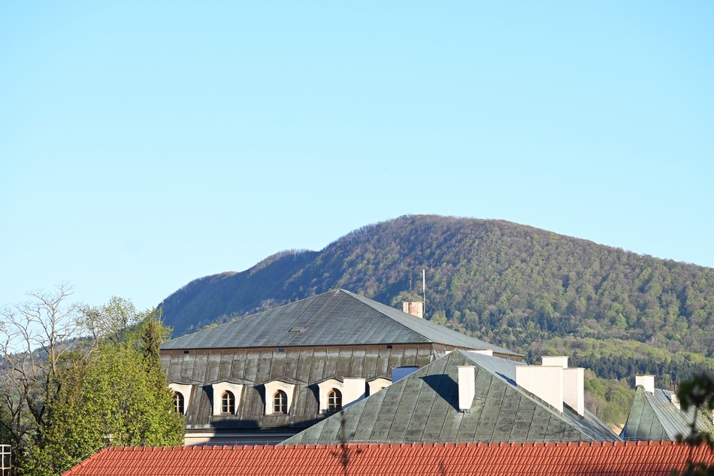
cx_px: 357
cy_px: 238
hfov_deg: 15.7
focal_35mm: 130
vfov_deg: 10.5
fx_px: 2588
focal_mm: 87
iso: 500
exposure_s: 1/640
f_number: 6.3
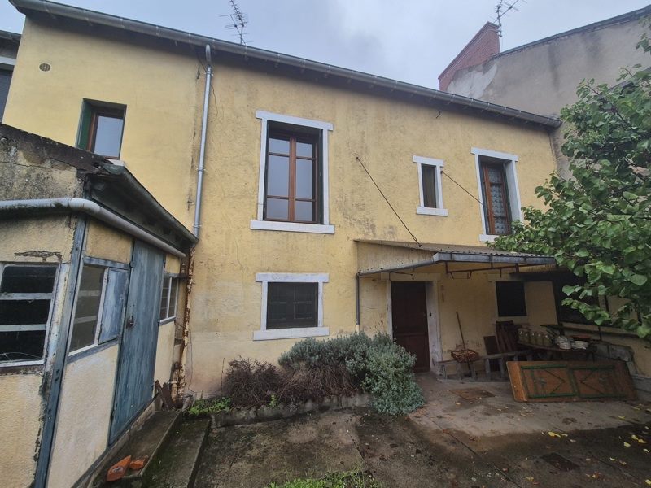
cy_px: 244
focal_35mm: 13
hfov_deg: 106.2
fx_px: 244
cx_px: 326
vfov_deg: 89.9
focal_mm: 2.2
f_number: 2.2
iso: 50
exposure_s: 1/822
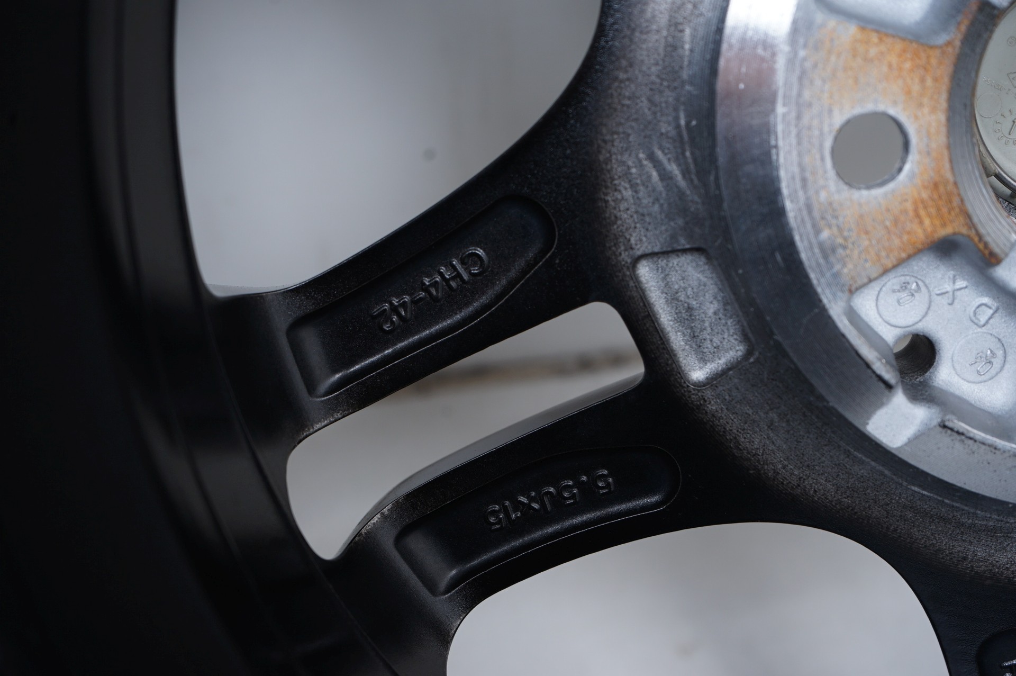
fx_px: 1410
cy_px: 338
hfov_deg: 39.6
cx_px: 508
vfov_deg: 27.0
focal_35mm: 50
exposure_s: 1/125
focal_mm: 50
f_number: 7.1
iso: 250
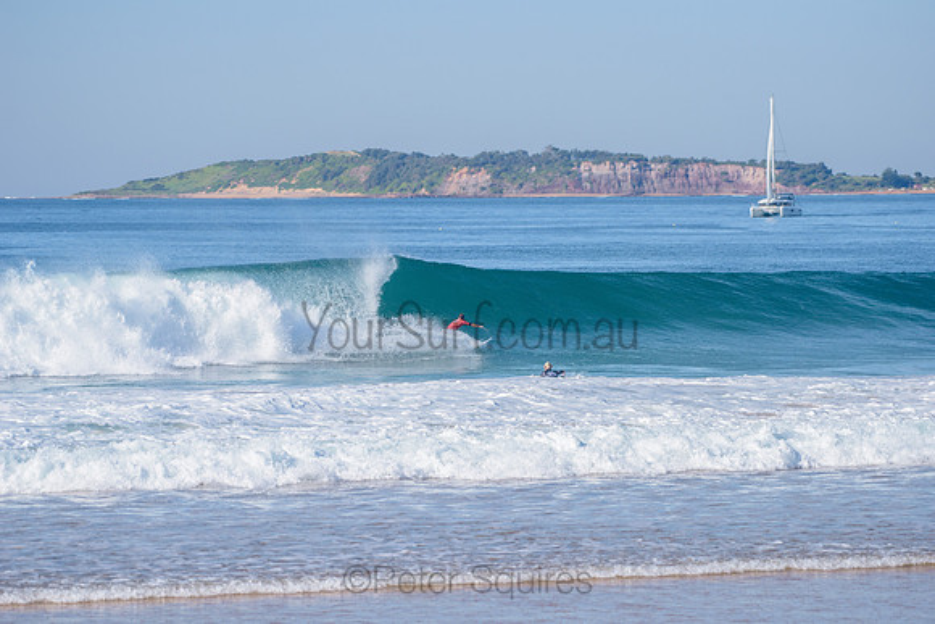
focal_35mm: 200
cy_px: 312
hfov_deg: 10.3
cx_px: 468
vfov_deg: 6.9
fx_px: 5195
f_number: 5.6
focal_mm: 200
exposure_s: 1/2500
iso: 220
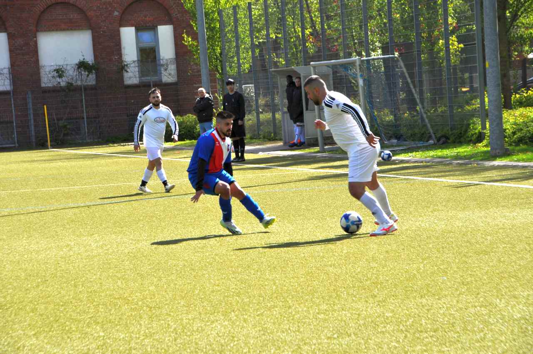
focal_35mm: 183
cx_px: 266
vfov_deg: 7.5
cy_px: 177
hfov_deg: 11.2
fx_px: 2706
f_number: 10
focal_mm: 122
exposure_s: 1/400
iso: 200
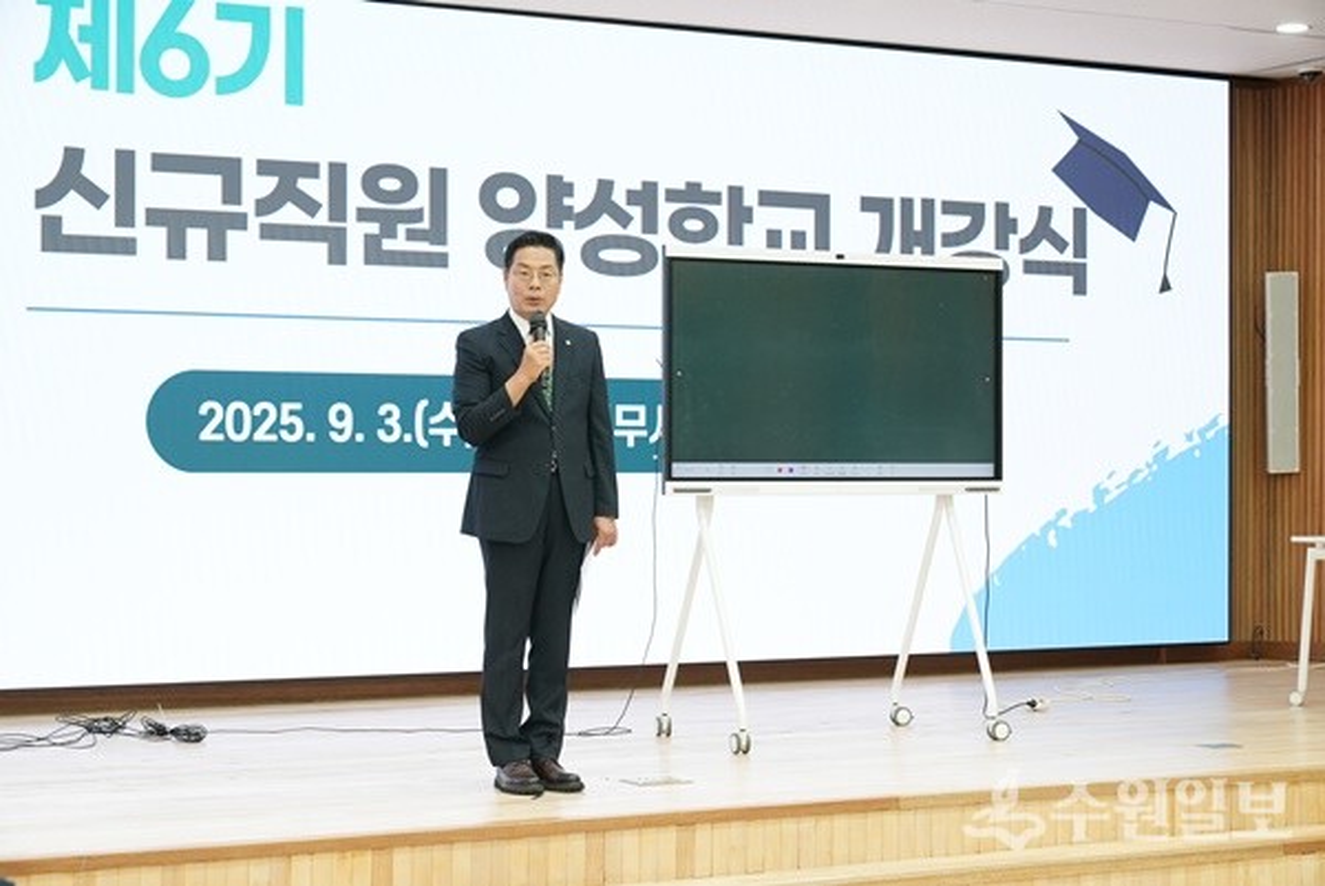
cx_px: 662
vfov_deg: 19.5
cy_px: 443
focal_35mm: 70
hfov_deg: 28.8
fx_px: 2578
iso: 2500
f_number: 5
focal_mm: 70
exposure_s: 1/250
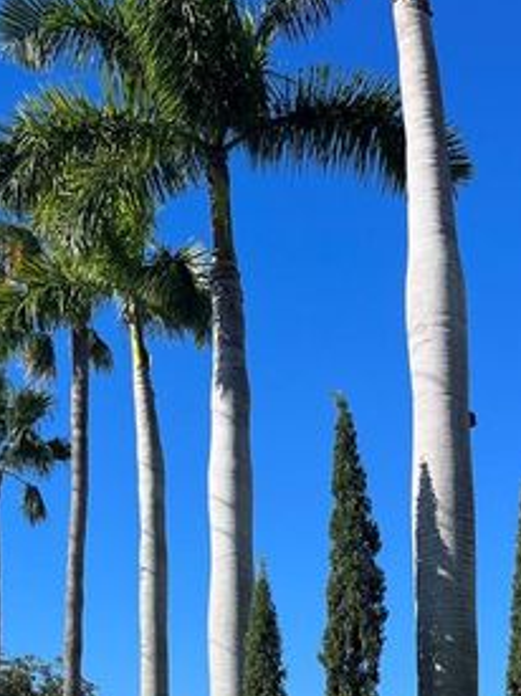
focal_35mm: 63
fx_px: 1265
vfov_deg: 27.5
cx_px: 503
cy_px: 809
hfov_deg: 22.5
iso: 50
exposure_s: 1/3623
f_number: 1.6
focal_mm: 5.1
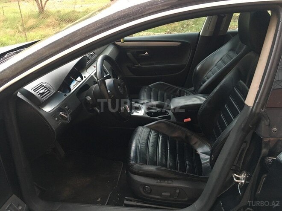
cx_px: 141
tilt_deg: -26.2
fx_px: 236
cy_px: 106
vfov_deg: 48.2
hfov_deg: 61.7
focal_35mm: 29
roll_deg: +0.3
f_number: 2.2
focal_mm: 4.15
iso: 200
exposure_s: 1/33
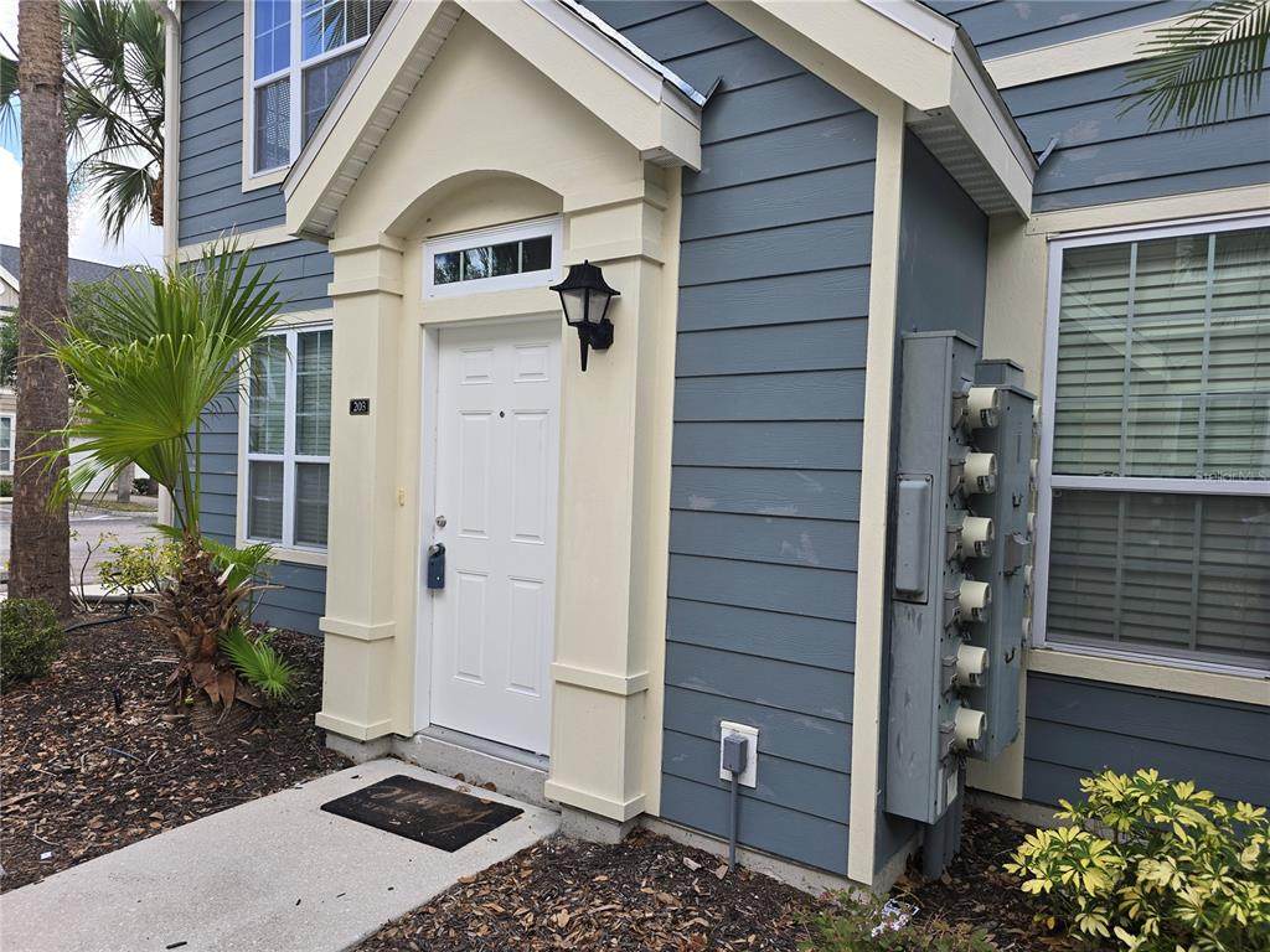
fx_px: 844
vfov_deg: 58.9
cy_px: 476
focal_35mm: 23
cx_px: 635
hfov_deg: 73.9
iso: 12
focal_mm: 6.3
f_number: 1.7
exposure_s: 1/254
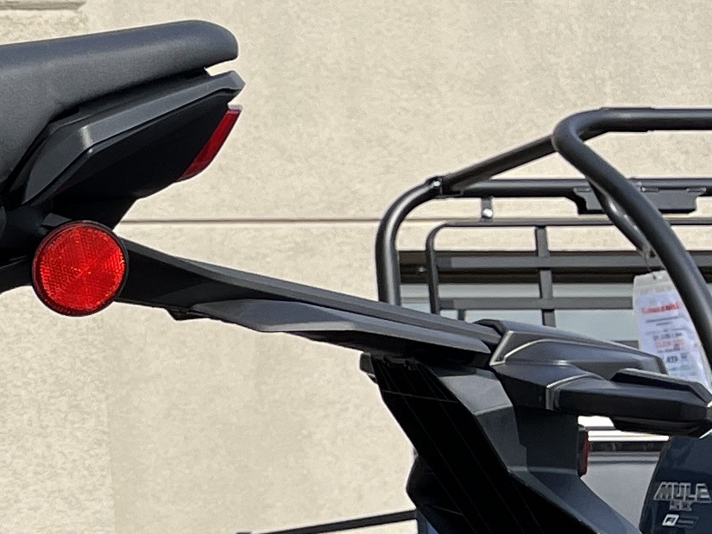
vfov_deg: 11.7
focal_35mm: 127
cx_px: -960
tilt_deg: +7.5
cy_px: 374
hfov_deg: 12.4
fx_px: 2613
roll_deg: +0.6
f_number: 1.6
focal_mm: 5.1
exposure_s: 1/1776
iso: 50
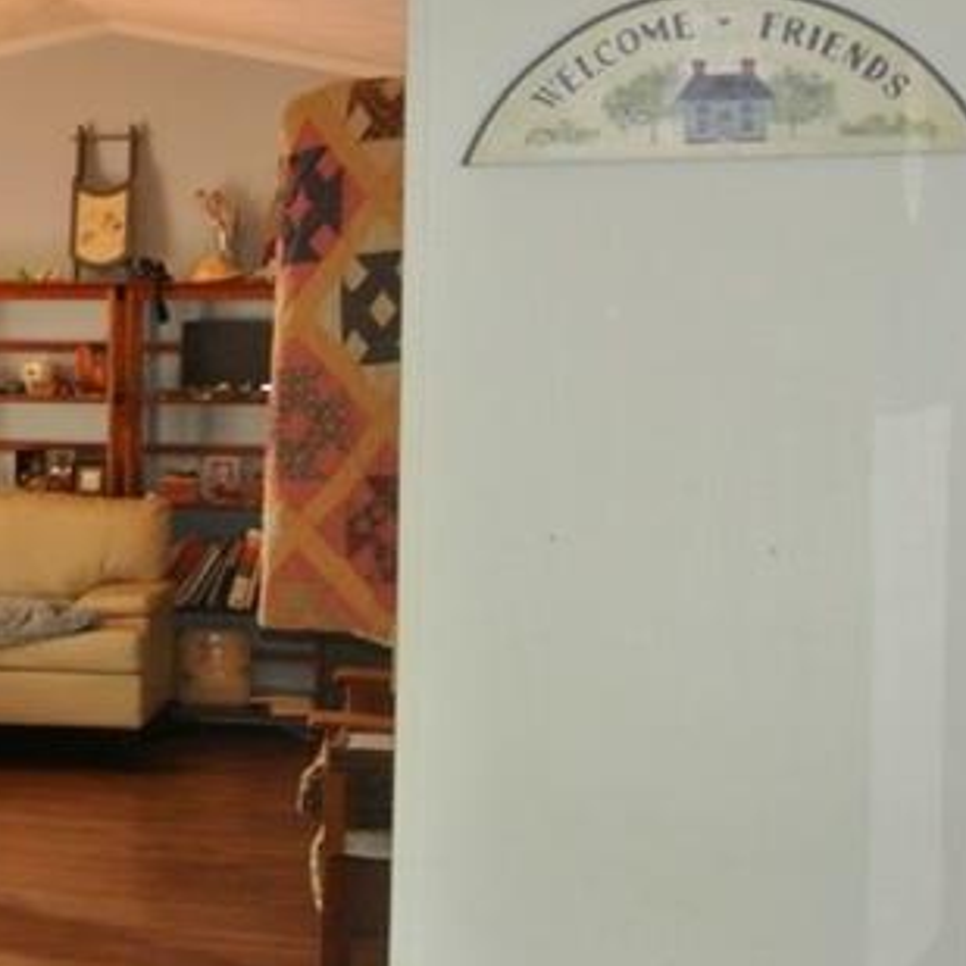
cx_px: -175
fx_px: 2494
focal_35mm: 79
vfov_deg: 21.9
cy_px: 394
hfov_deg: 20.6
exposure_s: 1/60
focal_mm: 10.7
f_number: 3.5
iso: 800
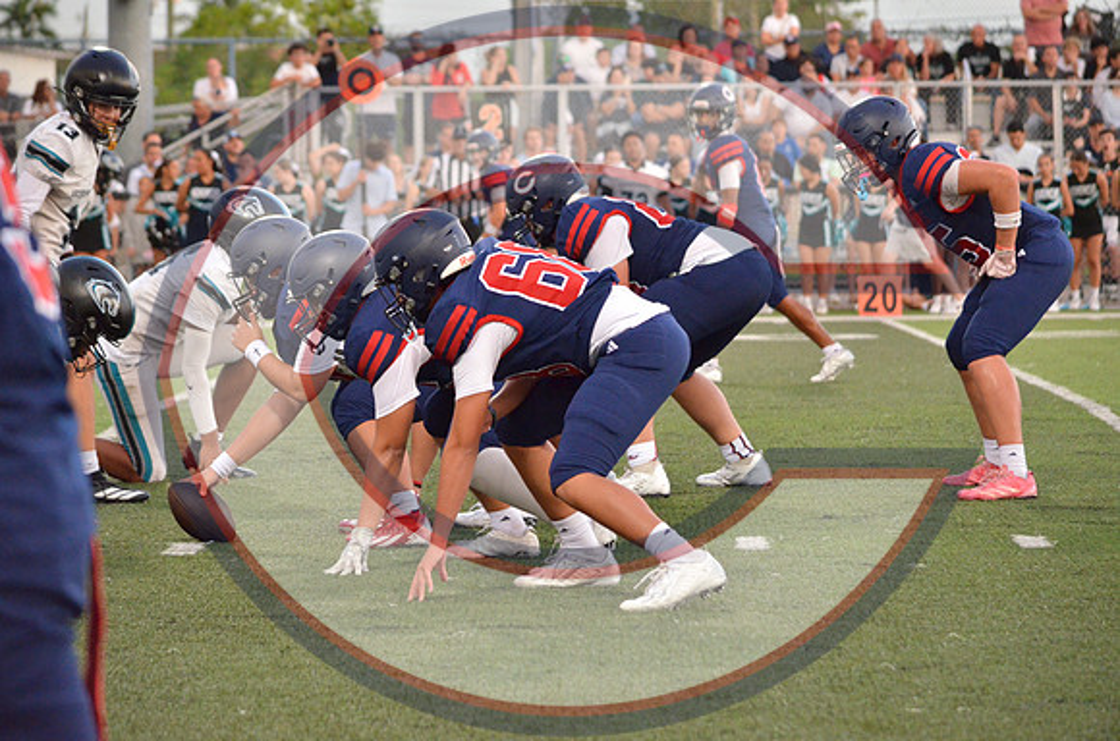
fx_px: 5588
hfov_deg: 11.4
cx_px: 560
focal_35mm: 180
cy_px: 370
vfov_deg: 7.6
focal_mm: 120
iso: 2800
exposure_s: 1/500
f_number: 4.8
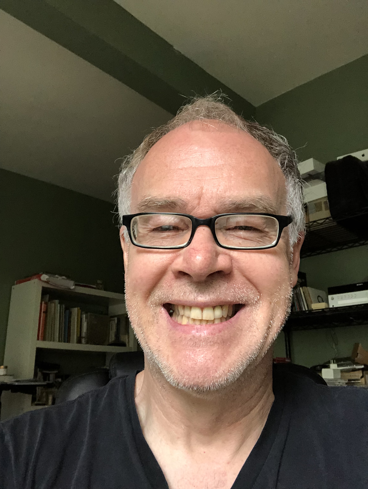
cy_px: 244
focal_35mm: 32
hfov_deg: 44.2
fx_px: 453
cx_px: 184
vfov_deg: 56.8
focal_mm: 2.87
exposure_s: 1/60
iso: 250
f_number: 2.2
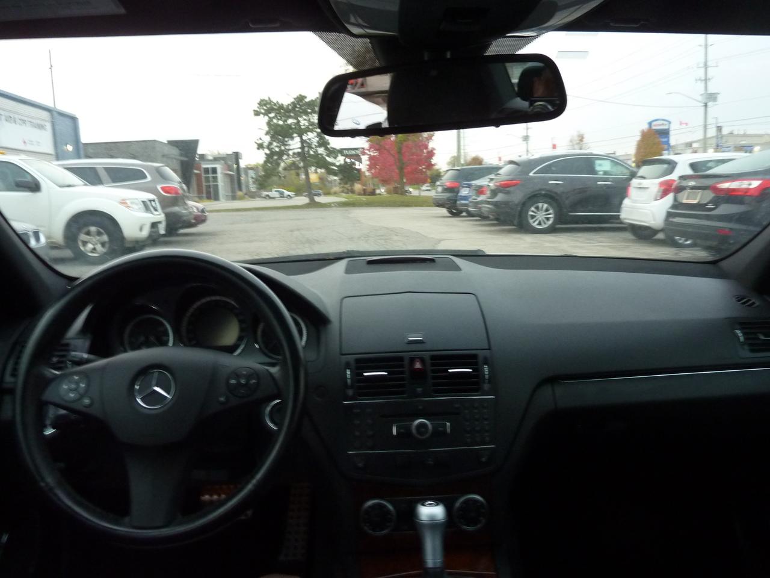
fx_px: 556
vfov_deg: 54.9
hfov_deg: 69.4
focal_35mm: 25
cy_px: 289
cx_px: 385
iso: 250
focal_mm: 4.1
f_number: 3.3
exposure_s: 1/30
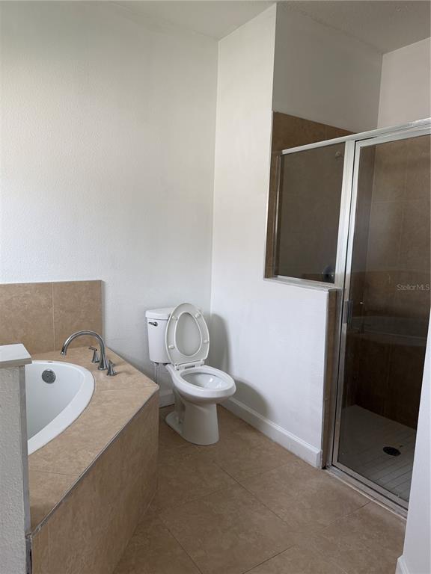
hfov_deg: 56.8
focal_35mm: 24
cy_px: 287
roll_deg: -2.2
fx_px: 398
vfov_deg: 71.6
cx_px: 216
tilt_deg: -8.5
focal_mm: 6.76
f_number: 1.78
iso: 160
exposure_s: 1/121
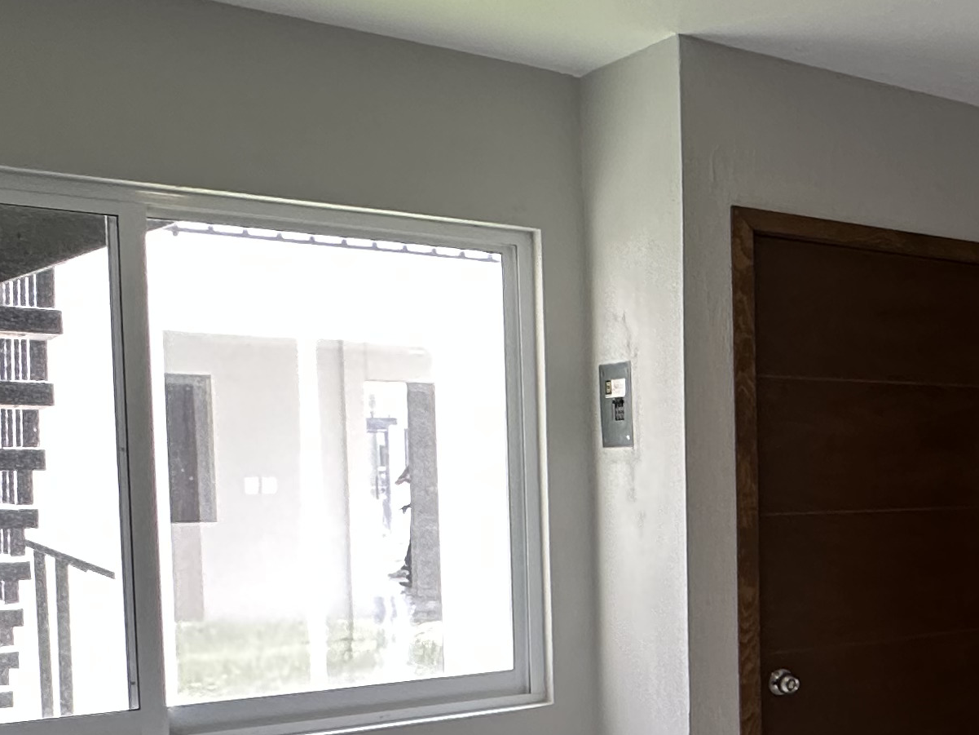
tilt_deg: -2.9
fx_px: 1329
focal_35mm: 47
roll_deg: -0.3
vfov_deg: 30.5
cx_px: 1361
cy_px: 522
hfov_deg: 29.6
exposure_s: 1/99
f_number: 2.2
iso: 160
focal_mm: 2.22
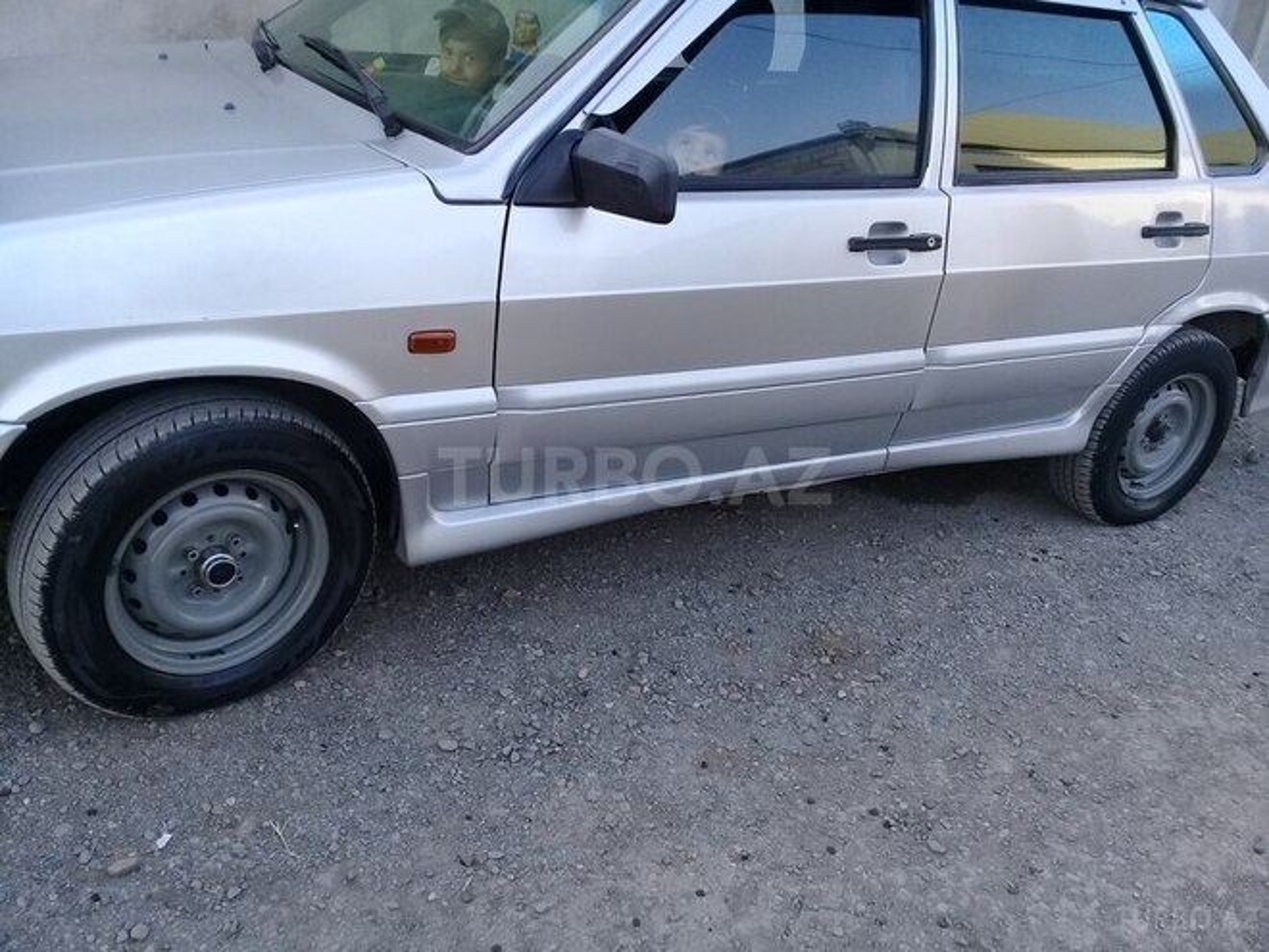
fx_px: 1136
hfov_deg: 58.4
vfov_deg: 45.4
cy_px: 476
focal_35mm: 31
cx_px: 634
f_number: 2.2
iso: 50
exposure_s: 1/126
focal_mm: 3.3
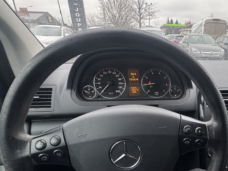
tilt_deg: -26.0
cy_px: 126
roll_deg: -0.8
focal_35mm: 27
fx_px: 178
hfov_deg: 61.6
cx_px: 172
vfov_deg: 49.5
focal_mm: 2.22
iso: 200
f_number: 2.2
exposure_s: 1/99
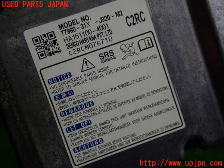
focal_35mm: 47
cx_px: 112
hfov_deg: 40.4
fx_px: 304
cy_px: 84
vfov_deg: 30.9
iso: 160
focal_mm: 8.4
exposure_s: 1/100
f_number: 3.1
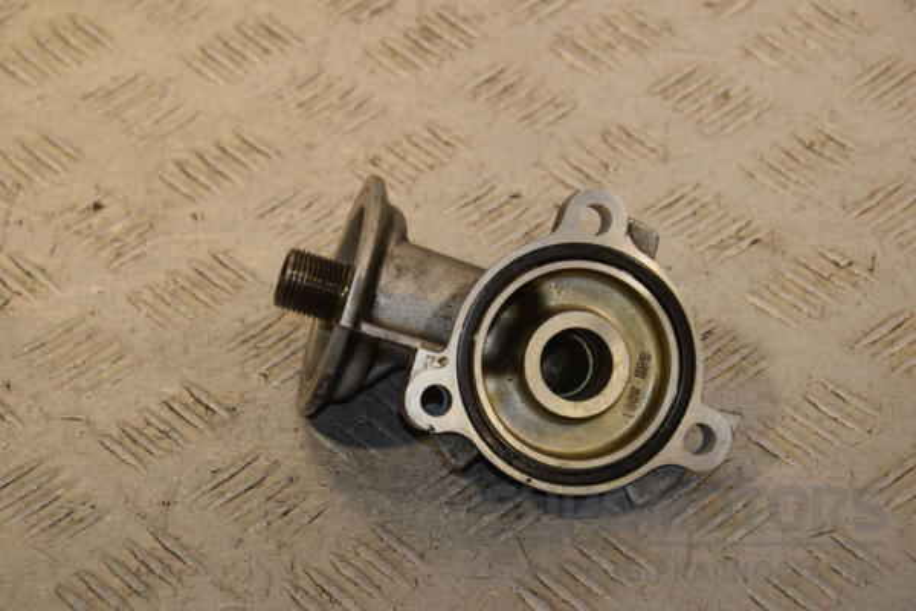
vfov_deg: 10.8
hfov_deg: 16.1
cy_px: 306
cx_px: 458
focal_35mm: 128
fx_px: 3244
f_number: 8
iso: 800
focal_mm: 85
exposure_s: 1/200
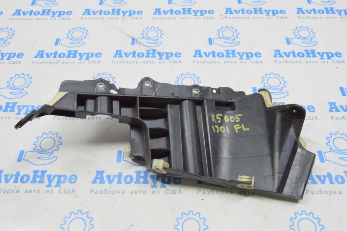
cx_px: 174
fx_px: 318
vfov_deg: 39.9
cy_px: 116
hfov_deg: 57.3
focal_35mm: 33
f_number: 20
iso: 6400
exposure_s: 1/20
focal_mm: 22
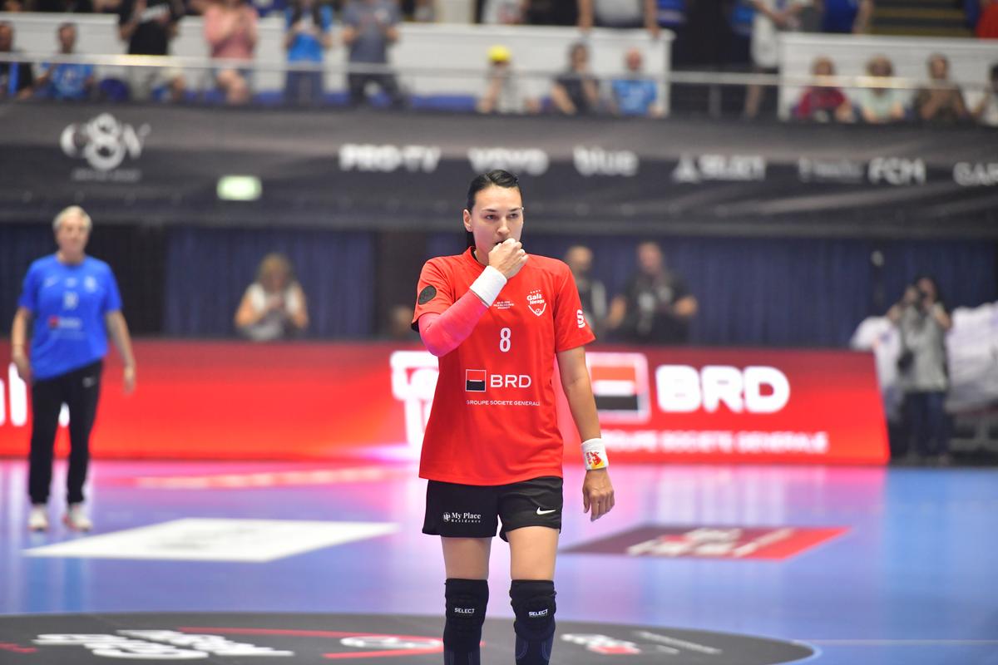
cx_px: 499
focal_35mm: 200
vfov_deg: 6.9
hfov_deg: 10.3
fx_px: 5544
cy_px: 332
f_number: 2.8
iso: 3200
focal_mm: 200
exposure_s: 1/640
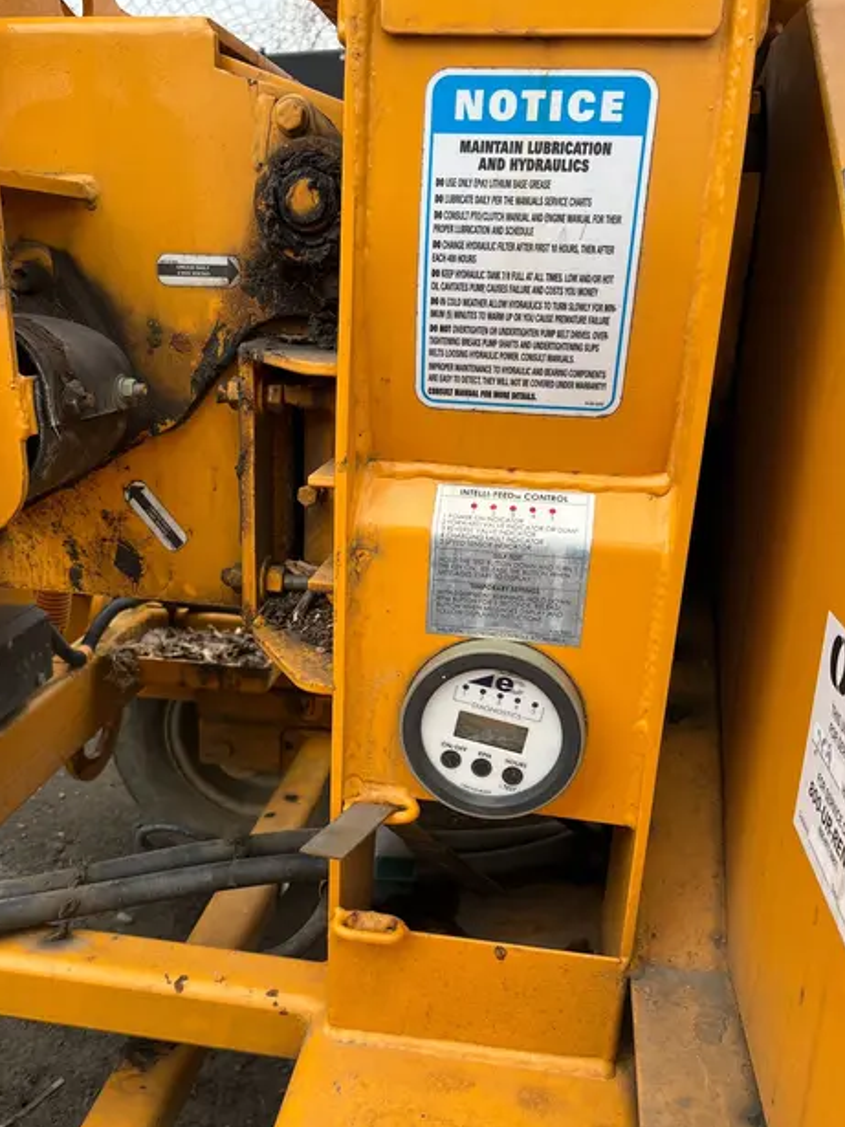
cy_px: 624
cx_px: 387
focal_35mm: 31
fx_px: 1009
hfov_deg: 45.4
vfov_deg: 58.2
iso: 50
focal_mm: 5.1
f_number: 1.6
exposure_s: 1/475
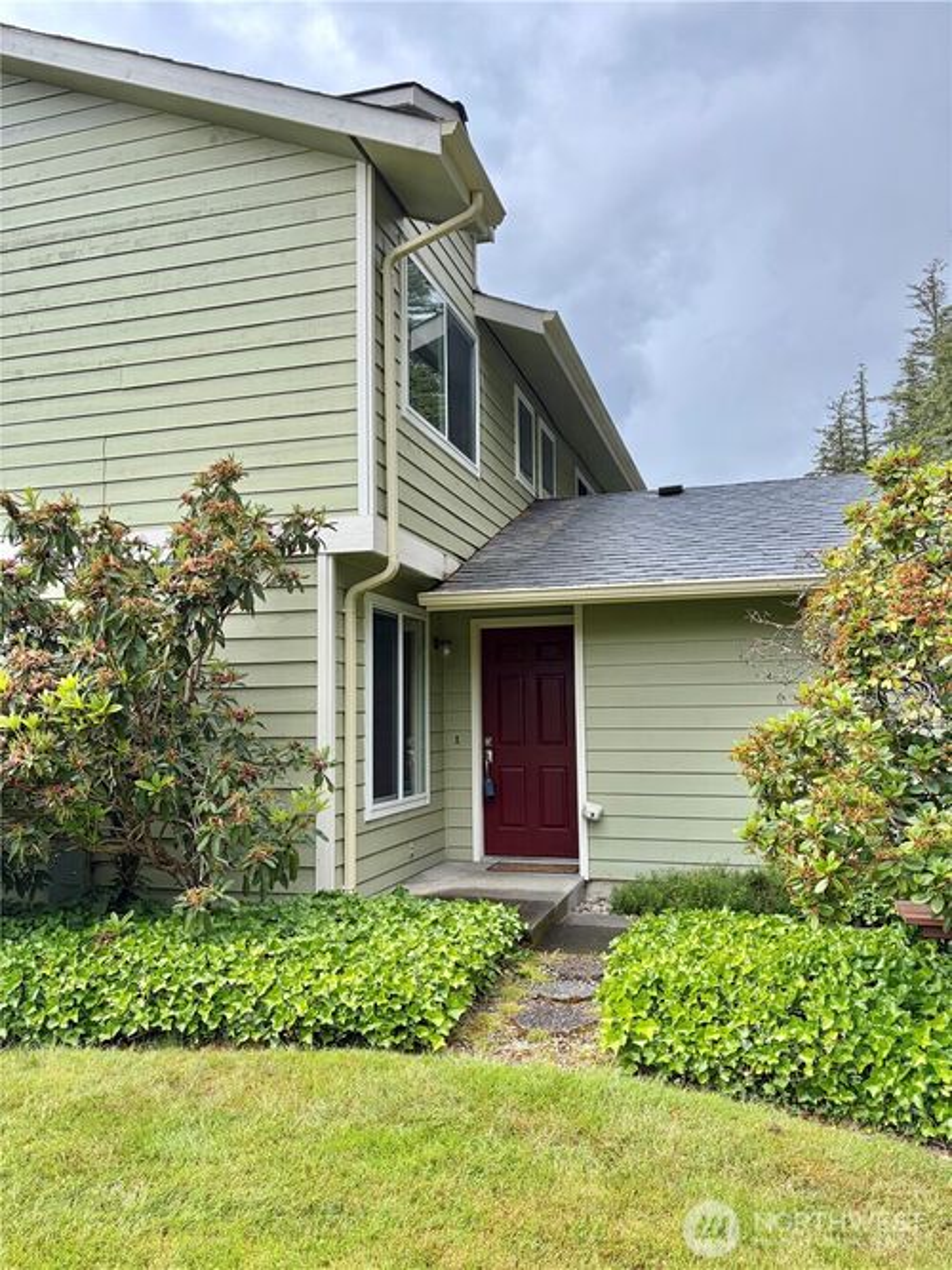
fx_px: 954
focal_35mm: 26
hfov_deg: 53.0
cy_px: 635
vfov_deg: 67.3
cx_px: 476
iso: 64
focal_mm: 5.96
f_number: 1.6
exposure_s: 1/1081
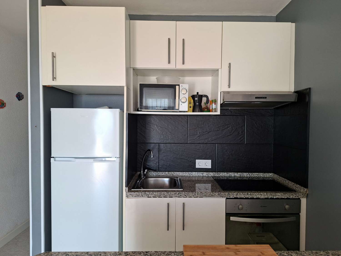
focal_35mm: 23
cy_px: 128
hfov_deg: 73.9
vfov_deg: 58.9
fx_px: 227
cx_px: 170
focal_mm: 5.54
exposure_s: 1/100
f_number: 1.8
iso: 100
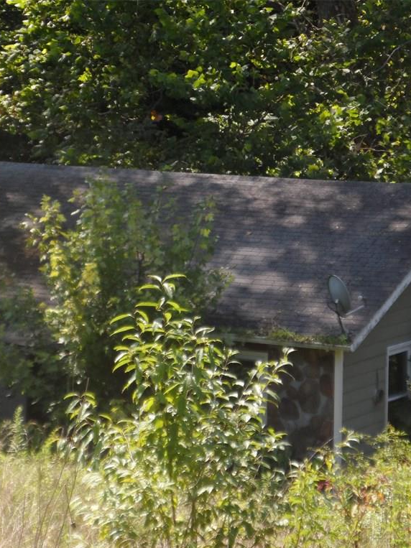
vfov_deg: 12.3
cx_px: 151
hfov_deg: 9.2
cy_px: 275
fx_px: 2549
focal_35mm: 161
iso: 160
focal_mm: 19.5
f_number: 4.6
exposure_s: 1/350
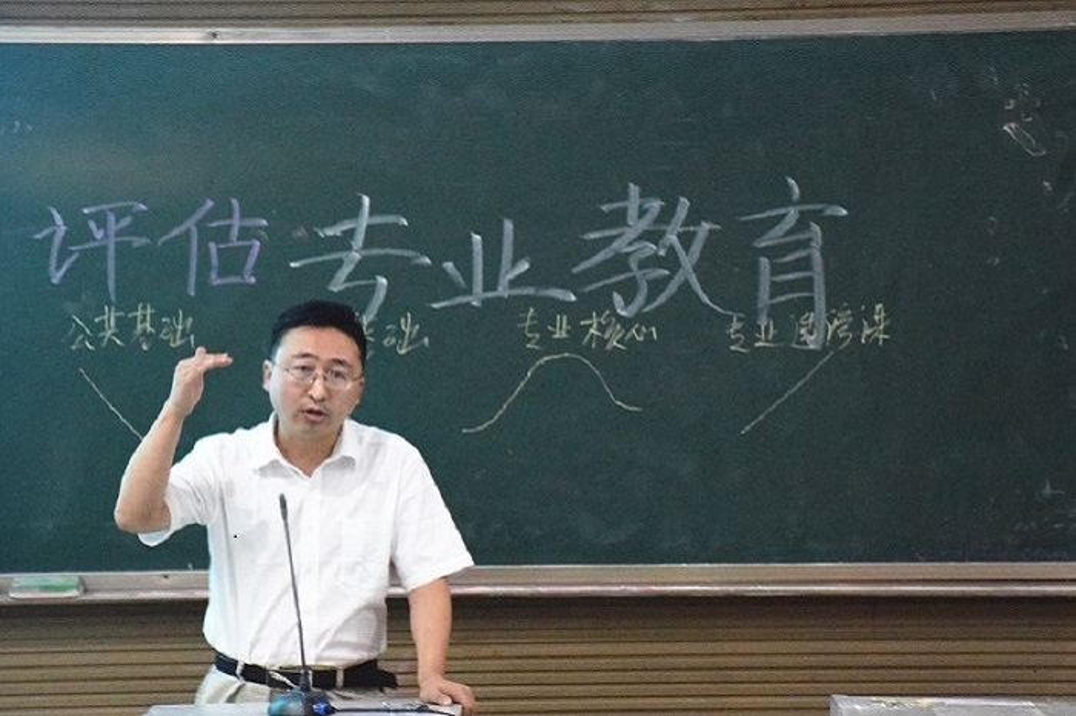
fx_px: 3361
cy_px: 358
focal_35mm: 112
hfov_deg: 18.2
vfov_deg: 12.2
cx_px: 538
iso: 6400
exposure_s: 1/20
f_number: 5
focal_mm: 75
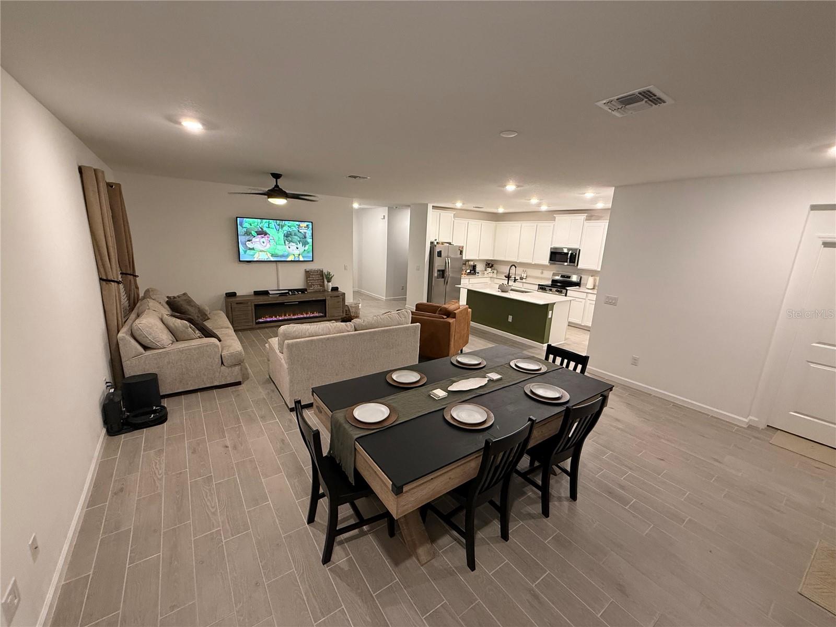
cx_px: 418
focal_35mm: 14
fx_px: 338
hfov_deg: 102.1
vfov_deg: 85.7
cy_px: 314
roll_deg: -2.2
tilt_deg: -12.9
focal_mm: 2.22
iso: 250
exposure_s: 1/60
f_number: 2.2
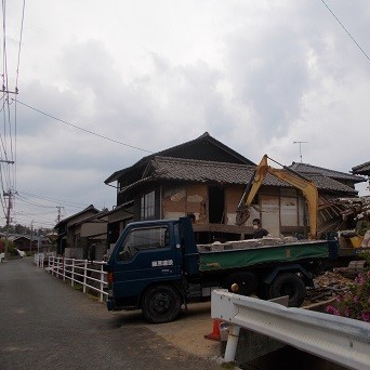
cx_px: 227
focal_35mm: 31
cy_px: 185
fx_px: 375
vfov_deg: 52.5
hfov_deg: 52.1
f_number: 3.2
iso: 80
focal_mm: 4.6
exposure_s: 1/125
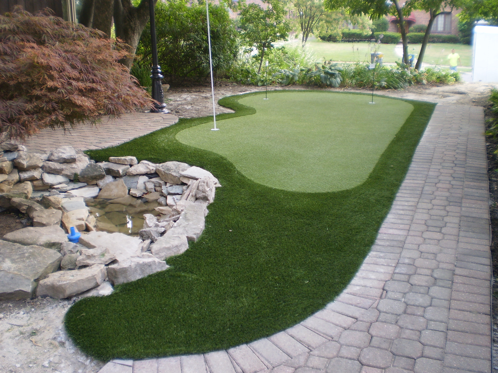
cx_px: 249
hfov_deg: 51.4
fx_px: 518
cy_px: 186
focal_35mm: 36
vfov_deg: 39.7
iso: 64
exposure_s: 1/40
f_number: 3.1
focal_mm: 6.3
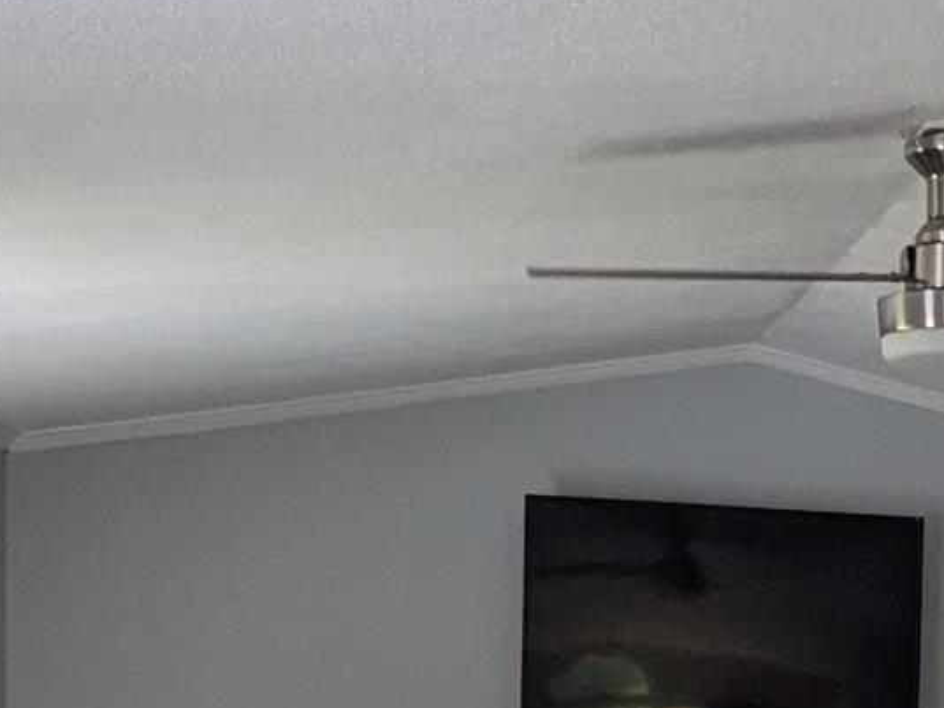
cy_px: 847
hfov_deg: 23.3
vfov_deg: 17.6
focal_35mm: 80
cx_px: 969
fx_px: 2182
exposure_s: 1/176
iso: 54
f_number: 2.2
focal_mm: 1.83
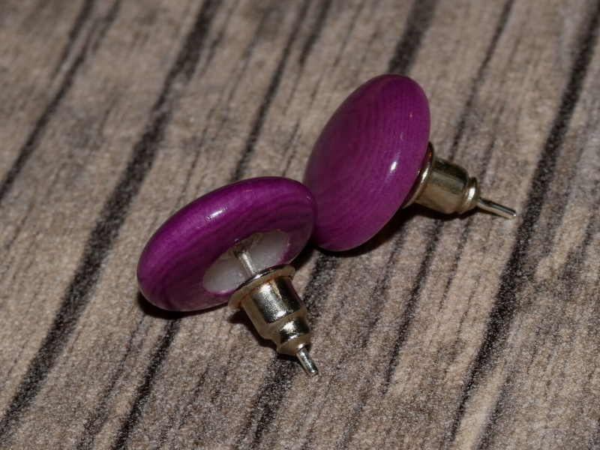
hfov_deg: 12.3
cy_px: 225
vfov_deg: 9.3
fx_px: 2773
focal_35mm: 160
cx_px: 300
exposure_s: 1/60
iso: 80
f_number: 5.4
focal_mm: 28.8
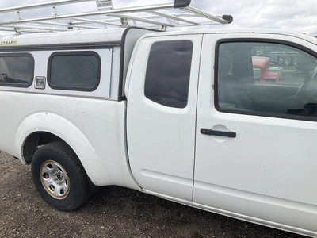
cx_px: 158
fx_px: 266
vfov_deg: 48.2
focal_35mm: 29
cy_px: 119
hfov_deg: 61.7
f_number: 1.8
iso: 25
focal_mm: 3
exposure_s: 1/1626
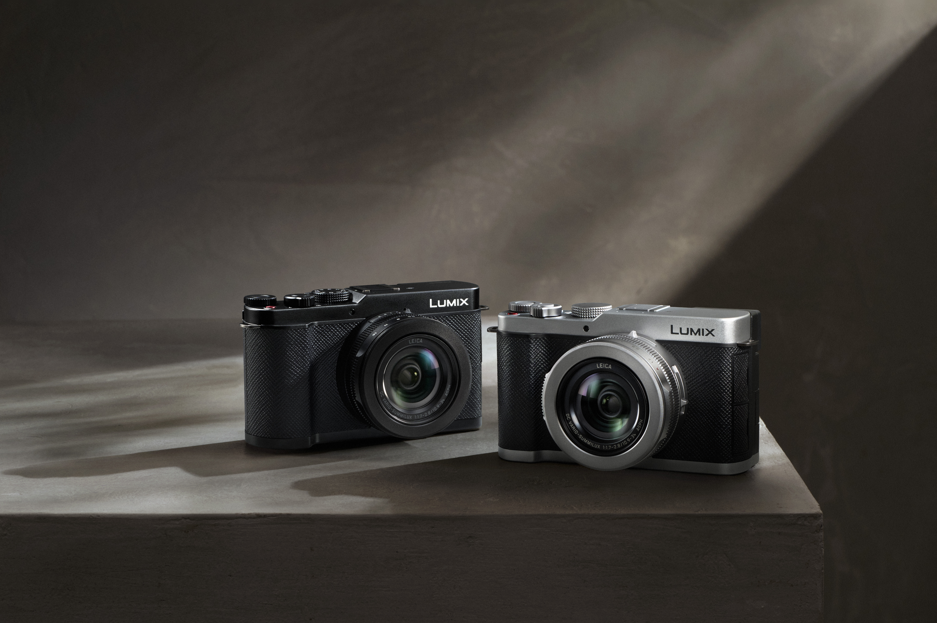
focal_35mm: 85
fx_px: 2210
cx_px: 468
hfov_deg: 23.9
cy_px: 312
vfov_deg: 16.0
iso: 800
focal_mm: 85
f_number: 16
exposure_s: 1/125
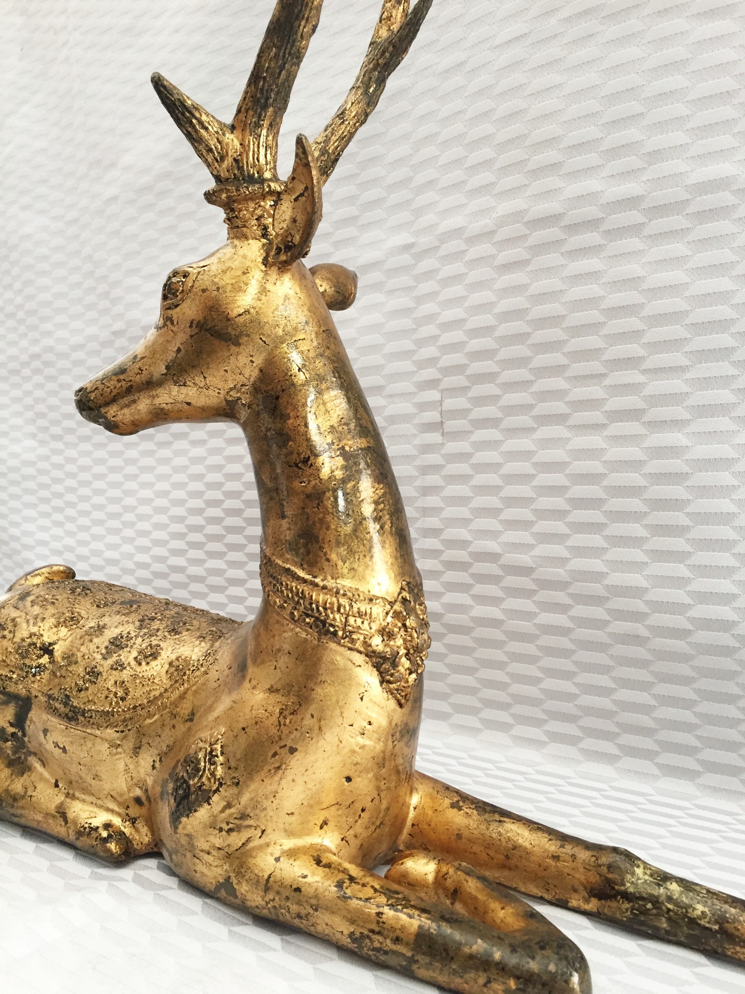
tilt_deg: -2.7
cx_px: 372
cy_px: 497
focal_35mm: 29
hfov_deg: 48.2
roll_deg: +0.9
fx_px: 832
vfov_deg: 61.7
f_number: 2.2
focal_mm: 4.15
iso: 160
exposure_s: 1/33
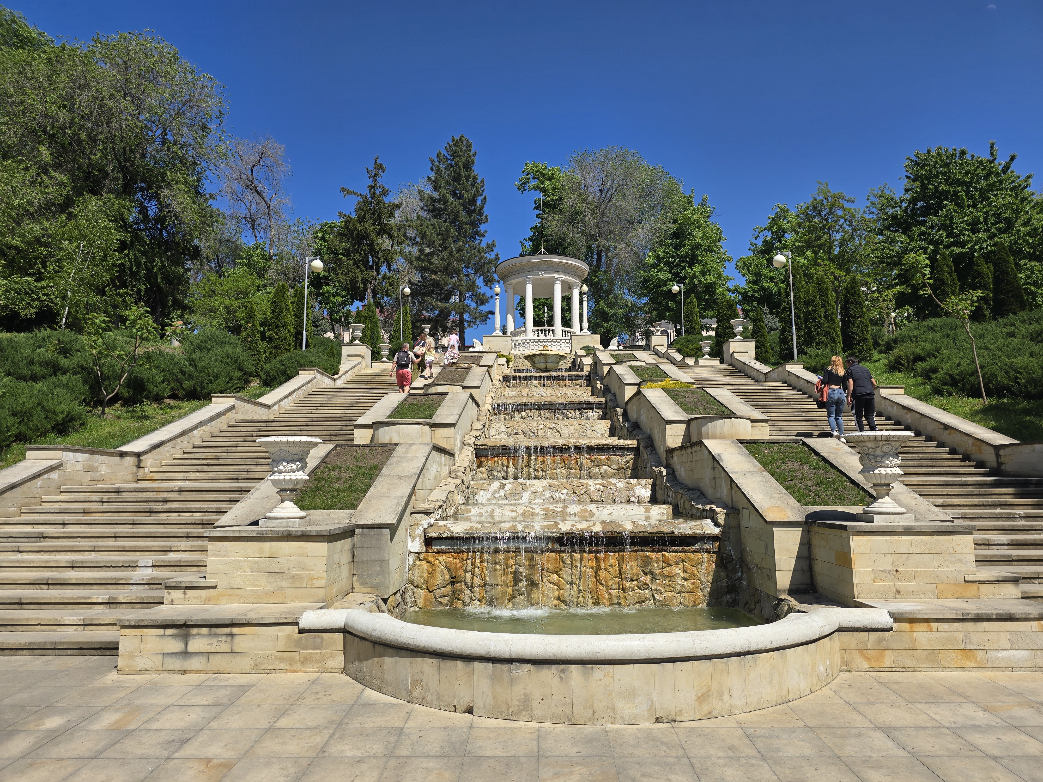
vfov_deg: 58.9
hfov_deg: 73.9
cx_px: 522
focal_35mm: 23
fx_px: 693
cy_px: 391
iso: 12
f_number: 1.7
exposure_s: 1/1160
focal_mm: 6.3
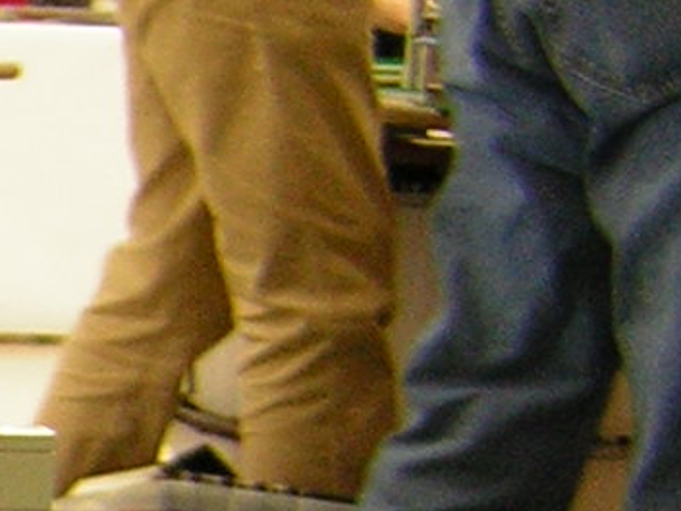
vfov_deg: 8.9
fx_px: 3208
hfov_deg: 10.9
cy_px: 725
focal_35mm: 163
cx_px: -731
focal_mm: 4.7
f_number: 2.6
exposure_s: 1/5.8
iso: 86
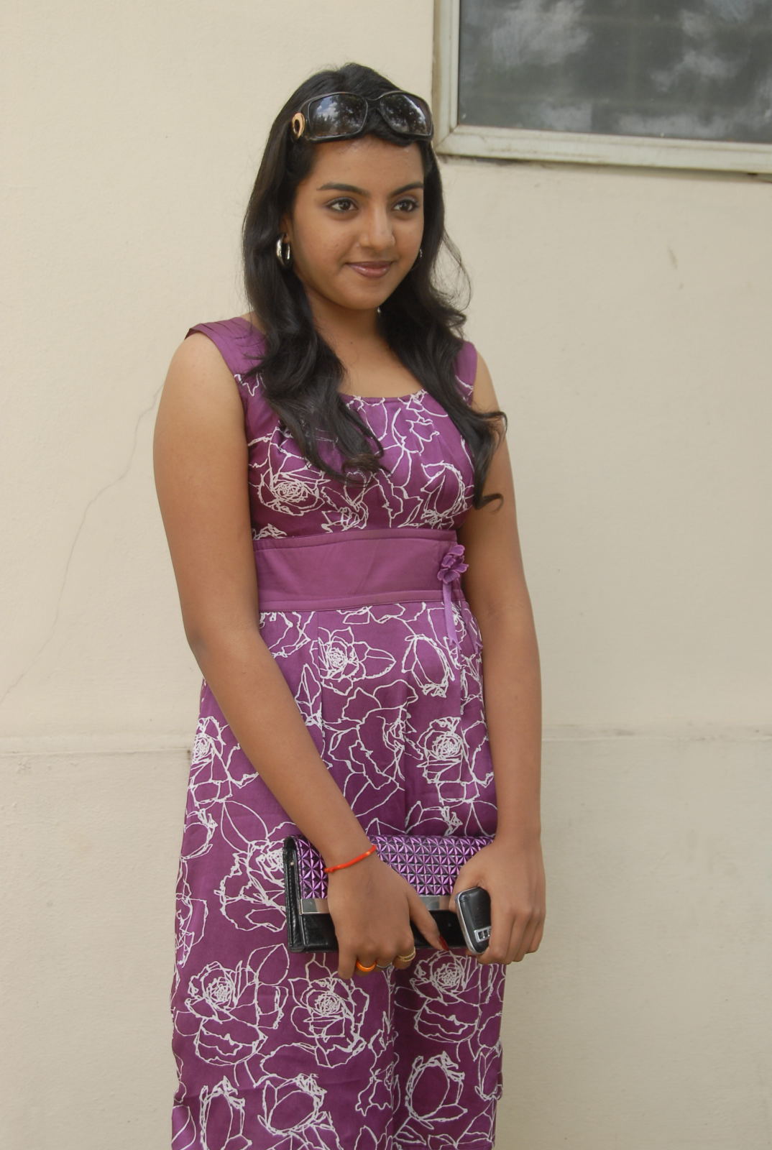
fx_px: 1633
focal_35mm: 51
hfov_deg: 26.6
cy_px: 575
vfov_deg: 38.8
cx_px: 386
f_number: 6.3
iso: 320
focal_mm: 34
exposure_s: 1/125
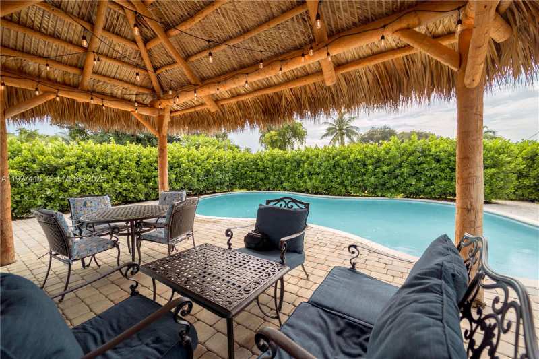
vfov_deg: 81.2
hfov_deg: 104.3
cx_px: 270
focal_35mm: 14
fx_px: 210
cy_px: 180
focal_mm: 14
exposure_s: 1/1000
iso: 50
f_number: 2.8
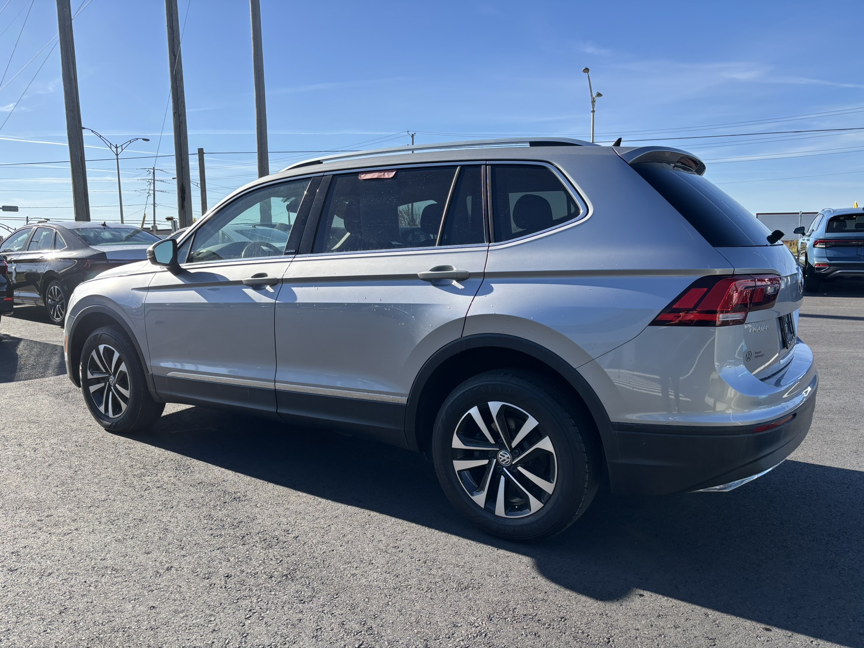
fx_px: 649
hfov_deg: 67.3
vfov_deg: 53.1
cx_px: 432
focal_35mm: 26
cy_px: 324
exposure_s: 1/2024
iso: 50
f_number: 1.6
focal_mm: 5.96
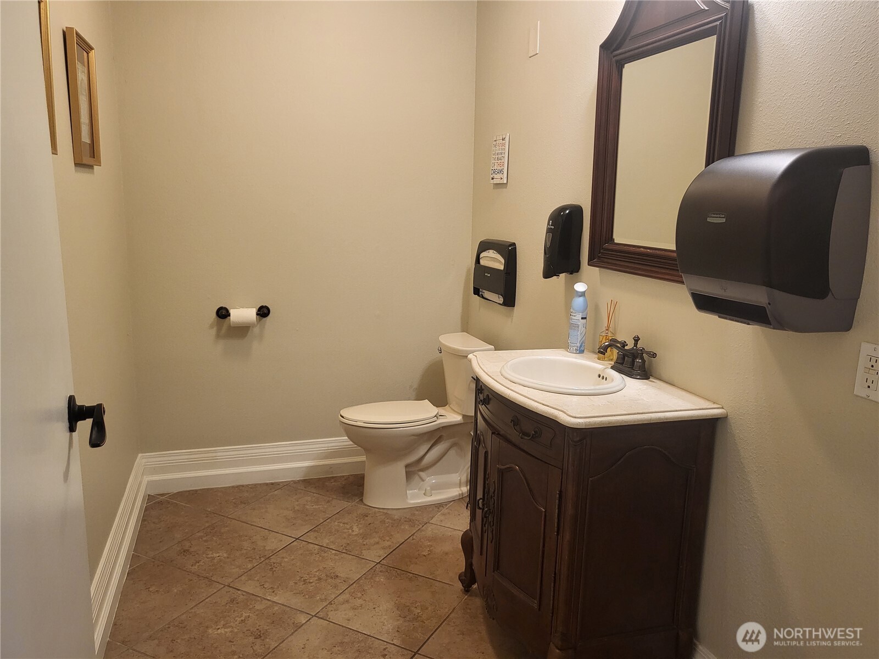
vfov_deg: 53.1
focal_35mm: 26
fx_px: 660
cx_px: 440
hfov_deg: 67.3
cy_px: 330
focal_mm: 4.25
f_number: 1.8
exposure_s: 1/60
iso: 250
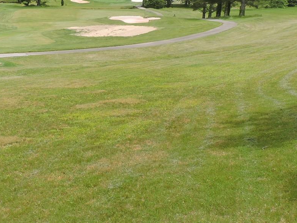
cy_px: 50
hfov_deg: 30.5
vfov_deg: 23.0
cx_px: 100
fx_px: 541
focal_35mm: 63
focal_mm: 4.3
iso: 100
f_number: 3
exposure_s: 1/800
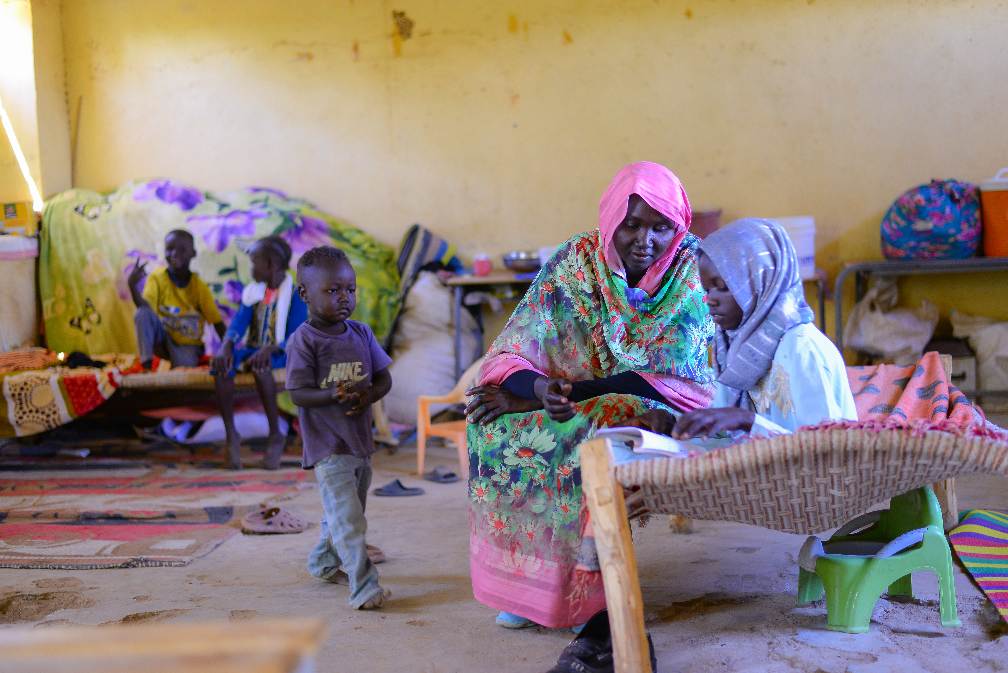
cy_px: 336
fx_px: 1400
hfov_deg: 39.6
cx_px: 504
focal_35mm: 50
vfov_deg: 27.0
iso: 500
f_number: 2
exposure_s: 1/100
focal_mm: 50
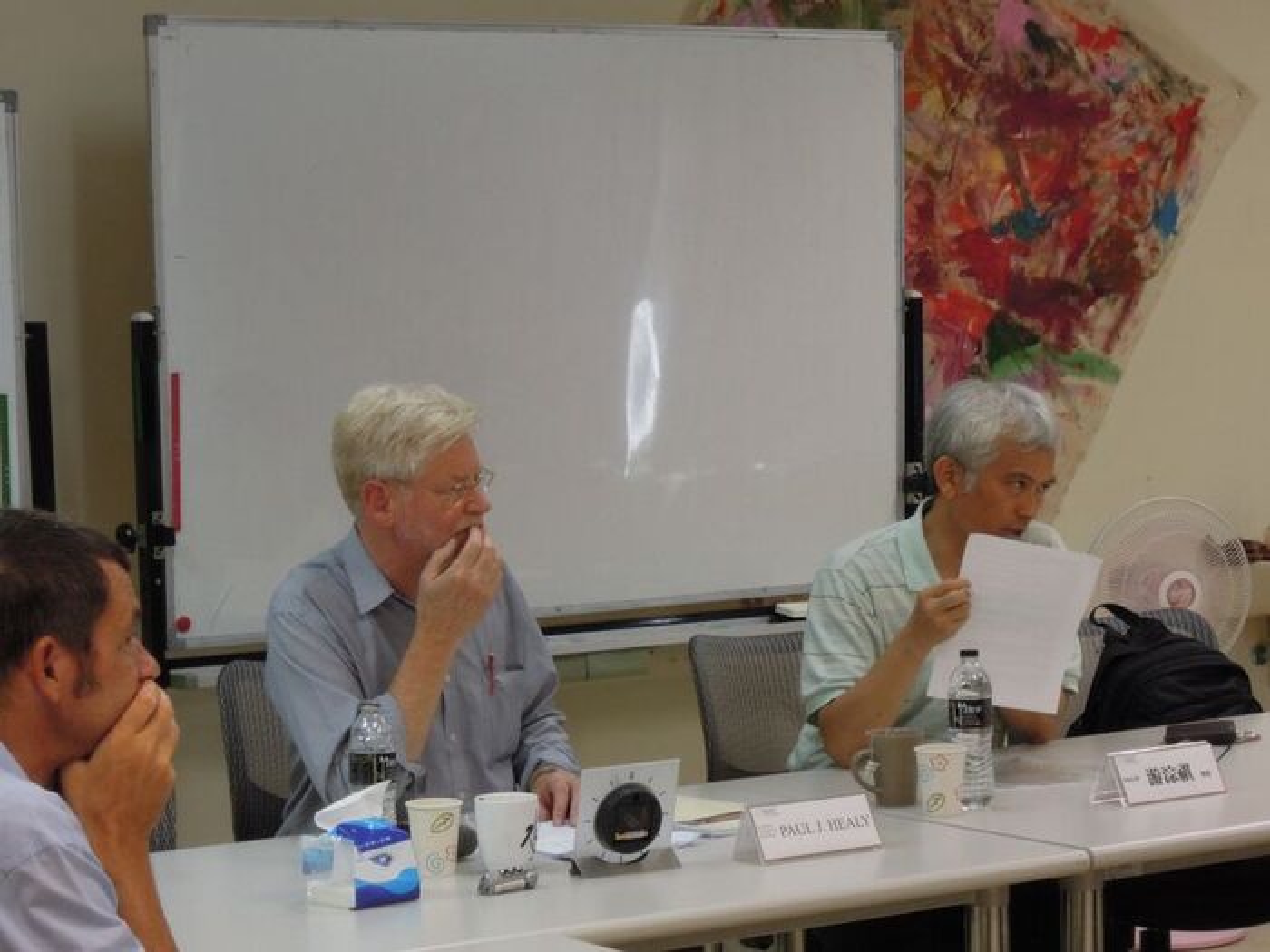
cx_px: 635
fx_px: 3669
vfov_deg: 14.8
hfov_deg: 19.6
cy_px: 476
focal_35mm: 100
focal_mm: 17.9
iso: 400
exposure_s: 1/40
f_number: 5.5
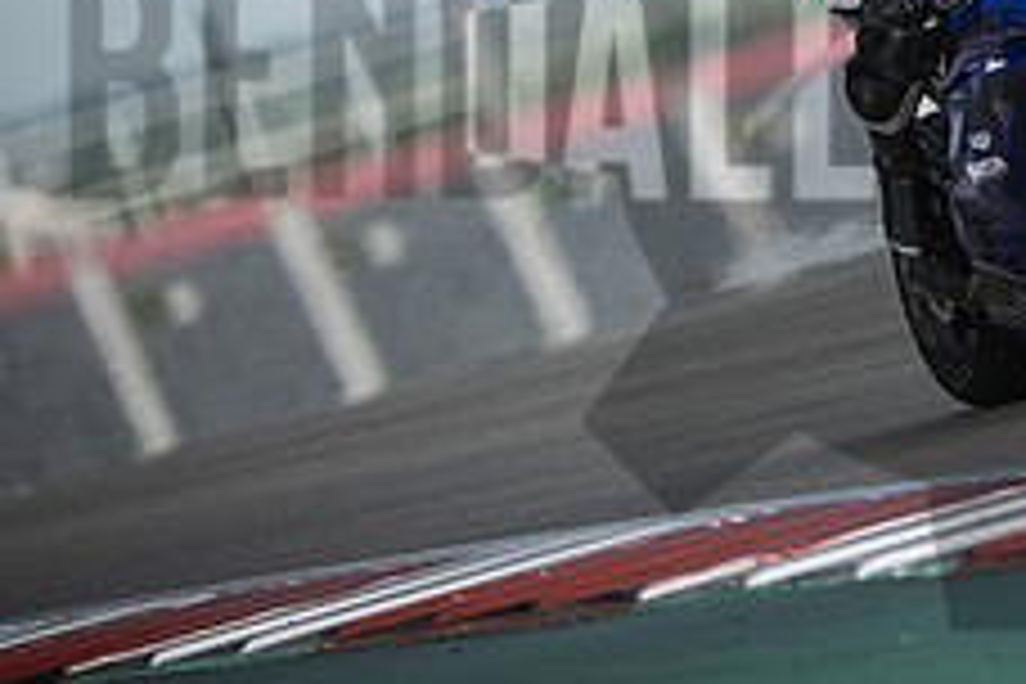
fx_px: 21715
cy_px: 83
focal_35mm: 762
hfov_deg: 2.7
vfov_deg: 1.8
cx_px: 1017
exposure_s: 1/4000
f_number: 2
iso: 250
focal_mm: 200
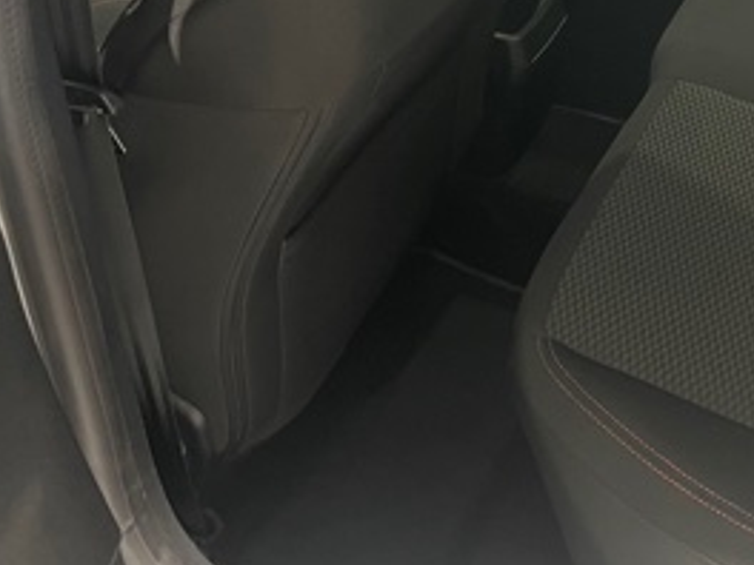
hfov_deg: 29.8
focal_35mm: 63
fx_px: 1372
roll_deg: +3.7
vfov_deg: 22.3
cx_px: 640
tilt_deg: -32.7
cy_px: -17
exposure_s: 1/25
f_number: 1.6
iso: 640
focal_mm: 4.2
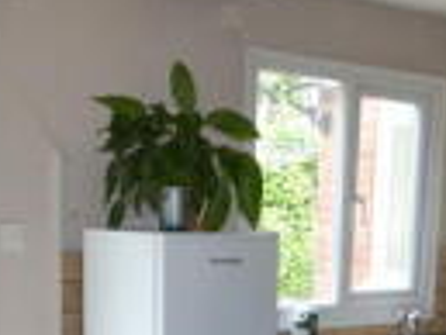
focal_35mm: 73
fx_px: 941
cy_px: 378
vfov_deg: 19.3
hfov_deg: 26.5
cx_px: 303
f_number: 3.5
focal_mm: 10
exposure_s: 1/60
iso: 560
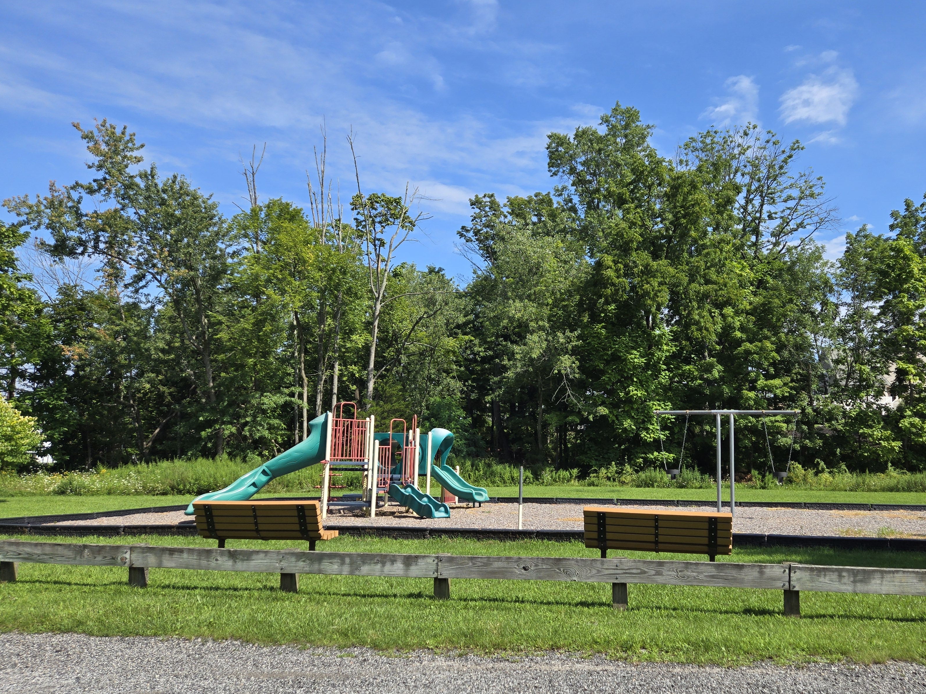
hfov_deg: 60.9
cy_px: 358
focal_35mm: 29
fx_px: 776
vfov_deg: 48.2
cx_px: 573
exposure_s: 1/1480
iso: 25
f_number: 1.8
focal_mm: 5.4
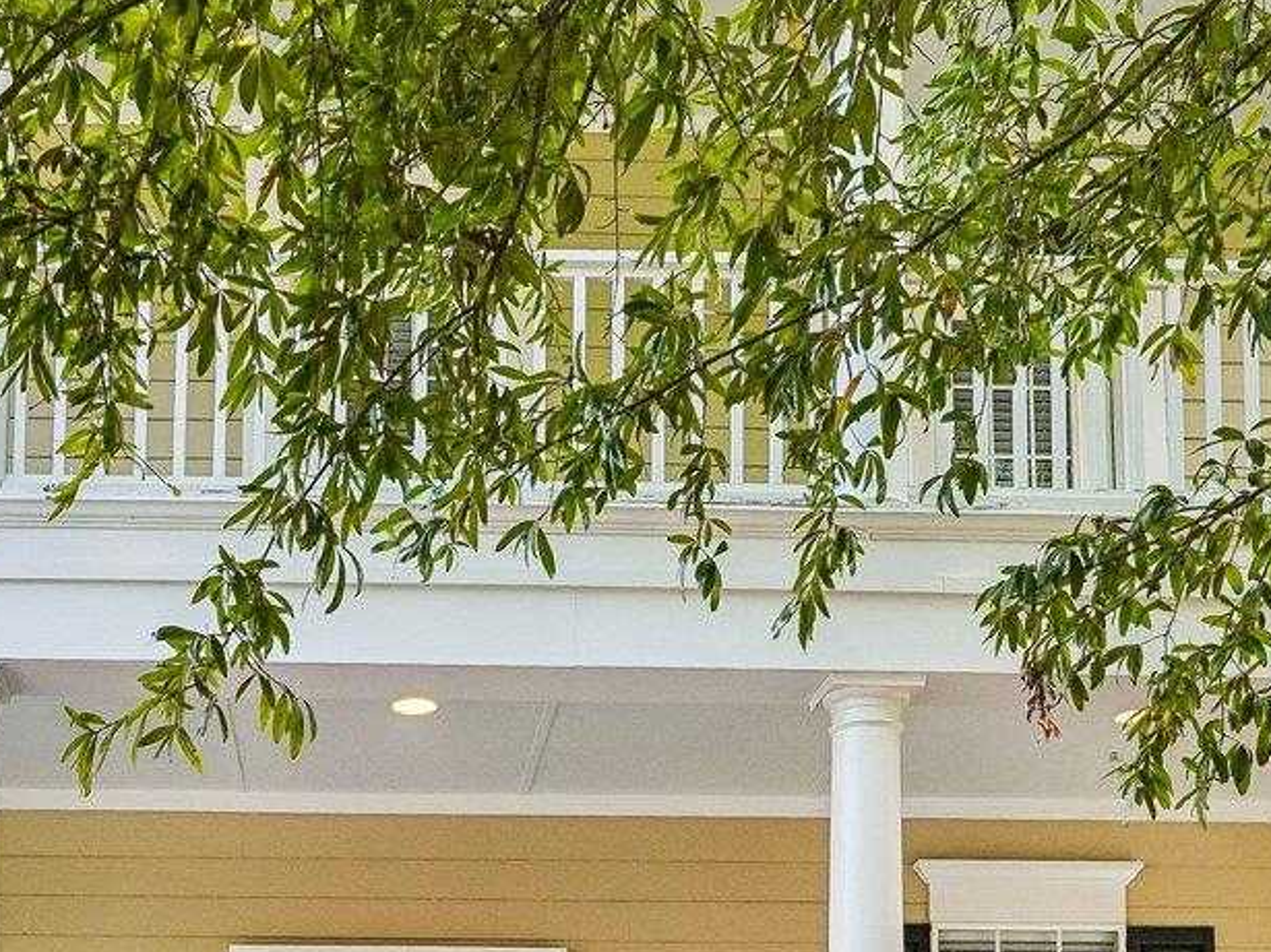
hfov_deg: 39.1
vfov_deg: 29.0
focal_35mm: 48
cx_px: 401
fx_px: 1762
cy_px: 862
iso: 320
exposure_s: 1/30
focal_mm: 10
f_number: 8
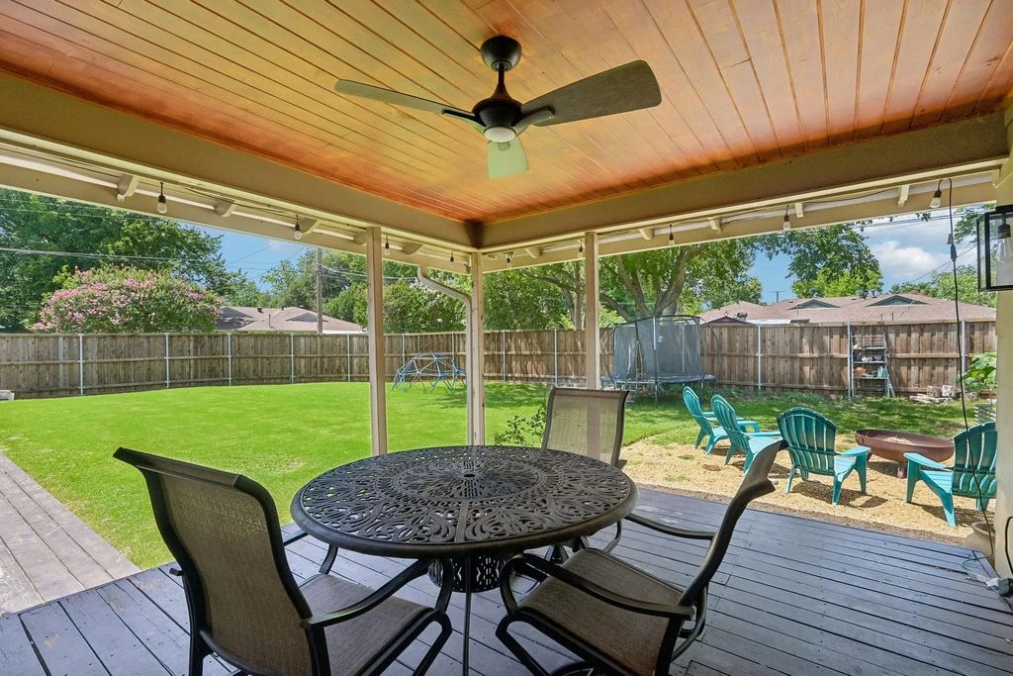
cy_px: 338
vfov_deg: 73.8
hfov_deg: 96.7
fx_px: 450
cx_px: 506
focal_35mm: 16
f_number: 8
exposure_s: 1/400
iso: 400
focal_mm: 16
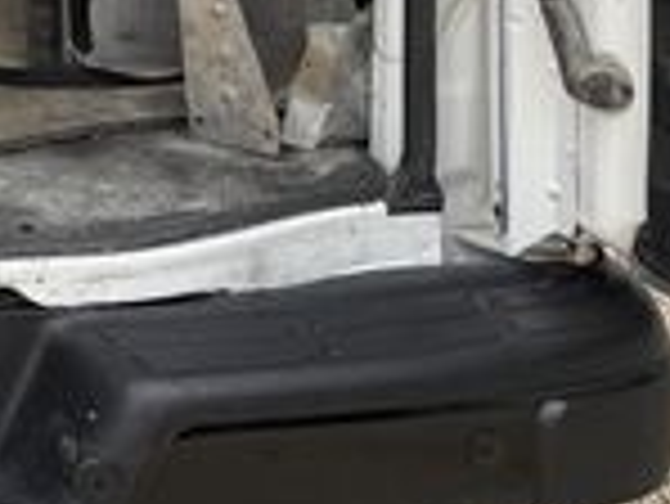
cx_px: -369
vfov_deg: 13.3
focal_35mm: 103
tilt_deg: -6.8
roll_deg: -0.1
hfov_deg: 17.0
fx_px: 1995
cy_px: -328
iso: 80
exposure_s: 1/252
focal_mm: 6.76
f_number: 1.78
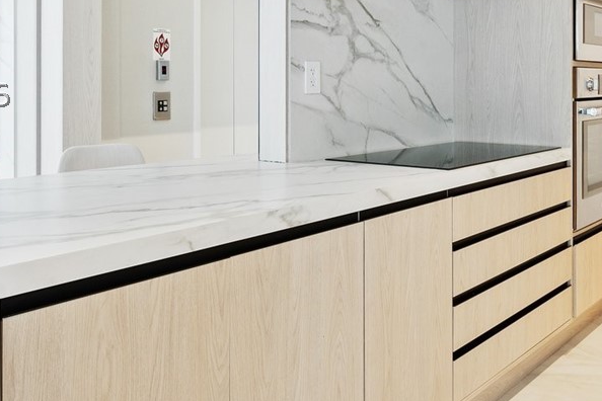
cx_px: 409
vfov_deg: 32.7
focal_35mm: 40
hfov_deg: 47.5
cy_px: 93
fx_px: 669
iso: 200
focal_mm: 14
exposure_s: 1/8
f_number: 8
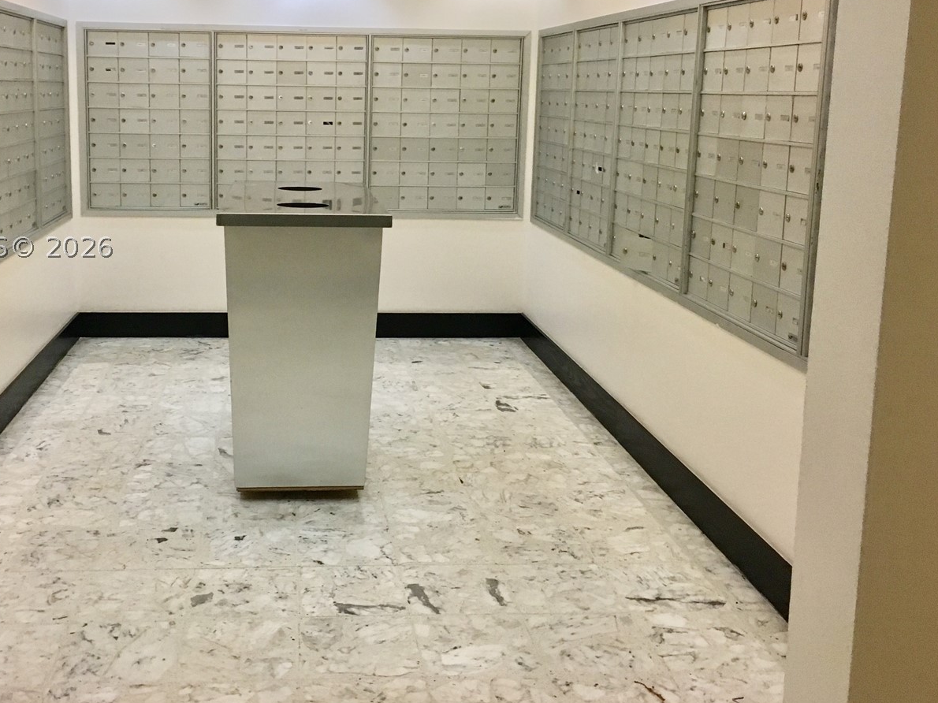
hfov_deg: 47.5
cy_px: 247
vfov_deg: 36.5
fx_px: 1057
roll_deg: -0.3
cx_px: 354
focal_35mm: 39
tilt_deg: -7.8
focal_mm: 4.15
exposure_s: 1/30
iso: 160
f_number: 2.2
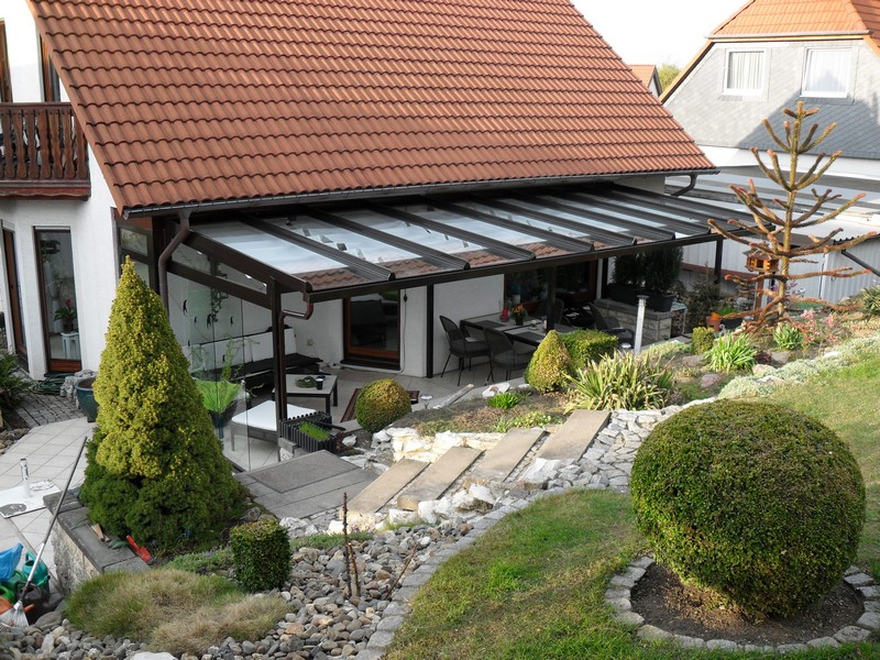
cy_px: 330
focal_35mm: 35
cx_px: 440
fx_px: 890
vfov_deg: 40.7
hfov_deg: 52.6
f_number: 2.8
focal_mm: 6.2
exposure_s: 1/250
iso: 100
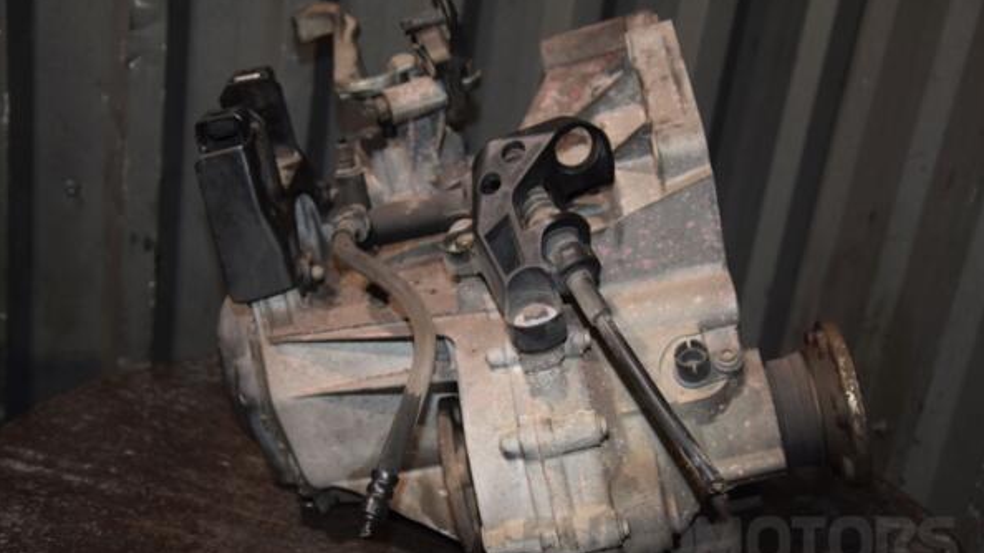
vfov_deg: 22.2
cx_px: 492
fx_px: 1409
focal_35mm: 54
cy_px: 321
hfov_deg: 38.5
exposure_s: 1/60
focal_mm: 34
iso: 800
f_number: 5
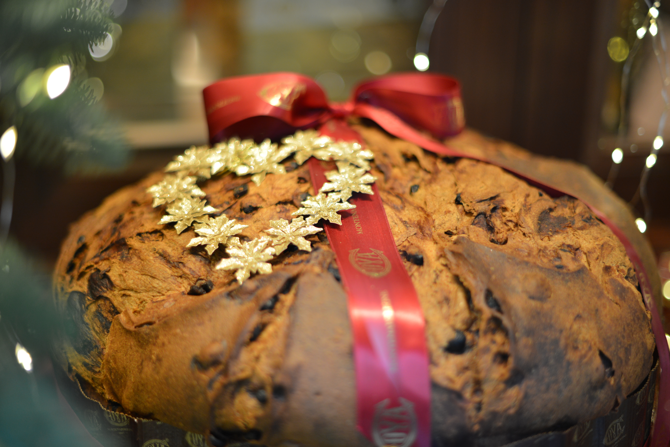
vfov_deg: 27.0
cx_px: 335
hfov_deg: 39.6
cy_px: 224
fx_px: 930
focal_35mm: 50
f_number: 1.4
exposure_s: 1/160
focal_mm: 50
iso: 640
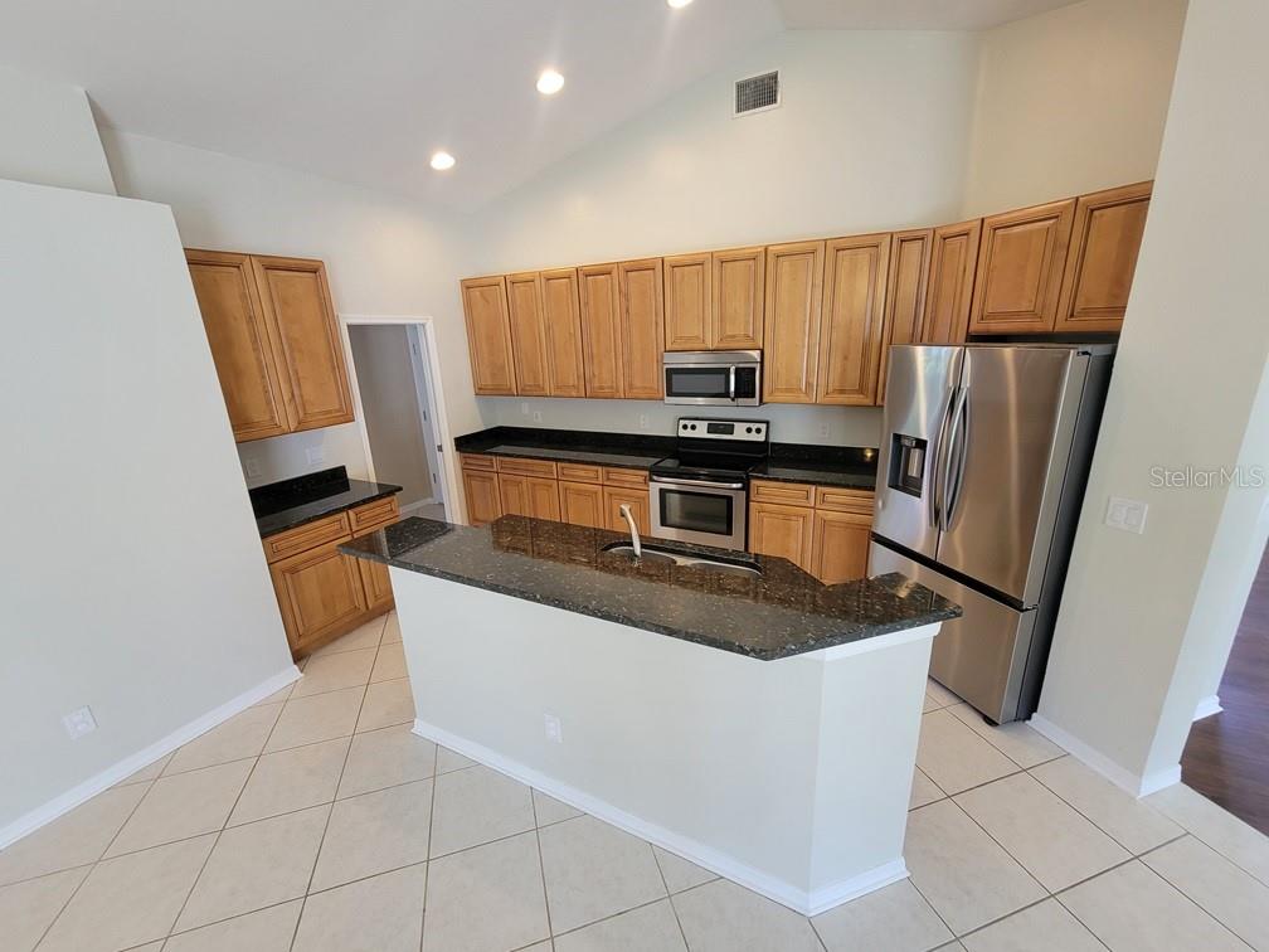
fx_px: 477
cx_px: 634
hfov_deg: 106.2
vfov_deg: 89.9
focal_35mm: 13
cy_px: 476
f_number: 2.2
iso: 200
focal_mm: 2.2
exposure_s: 1/60
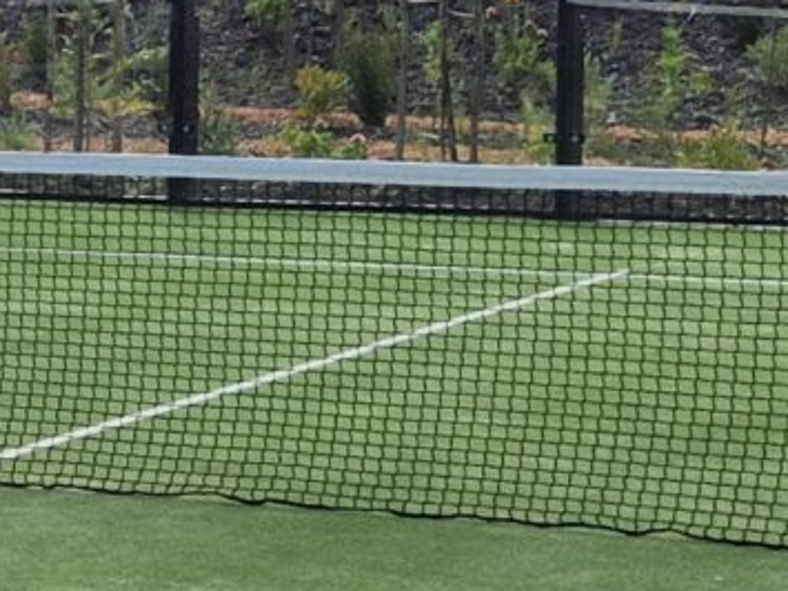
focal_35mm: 166
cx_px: -579
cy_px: 258
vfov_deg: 8.9
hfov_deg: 11.2
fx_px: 3778
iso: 25
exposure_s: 1/3000
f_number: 1.8
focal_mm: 5.4
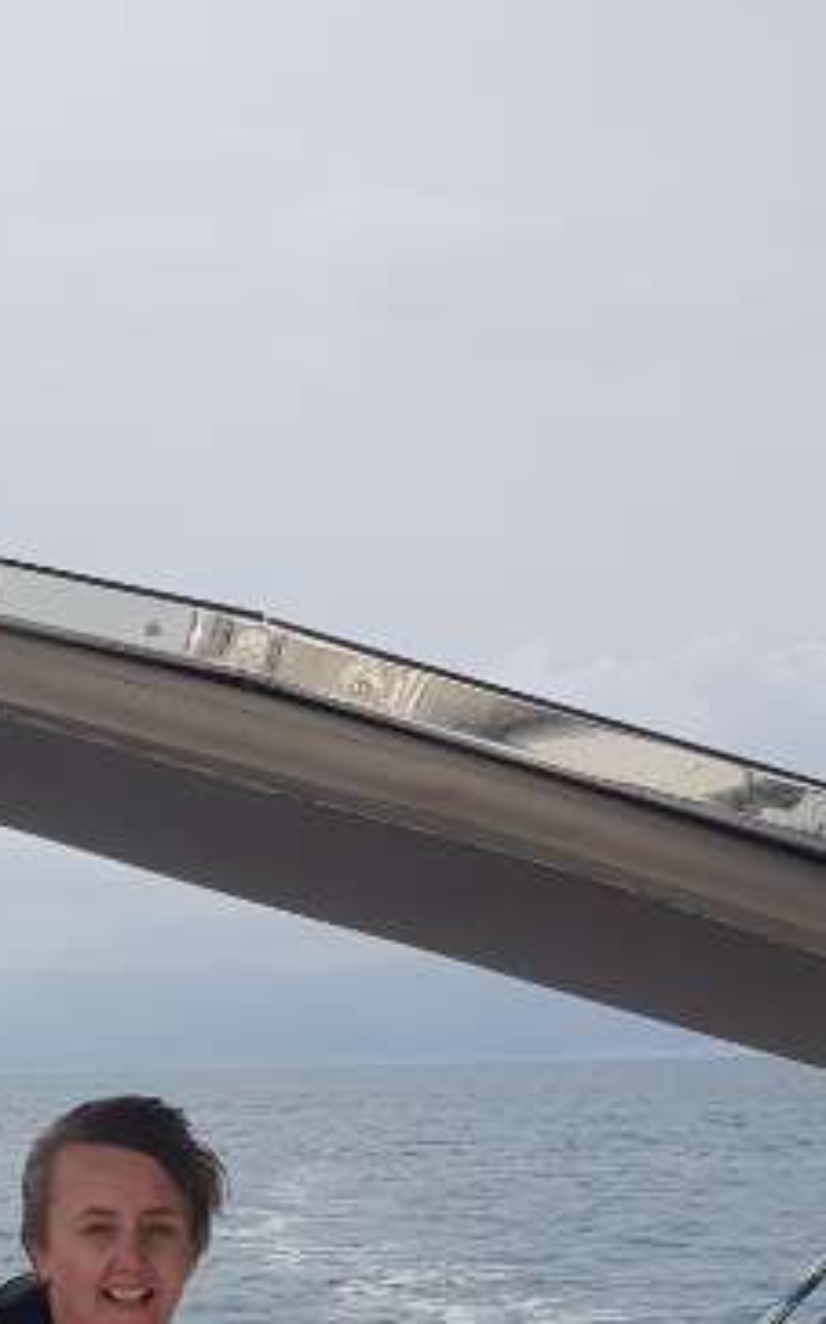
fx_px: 2812
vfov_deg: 25.6
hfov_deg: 16.3
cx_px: -51
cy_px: 1211
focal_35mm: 78
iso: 40
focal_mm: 4.3
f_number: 1.7
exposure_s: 1/2320
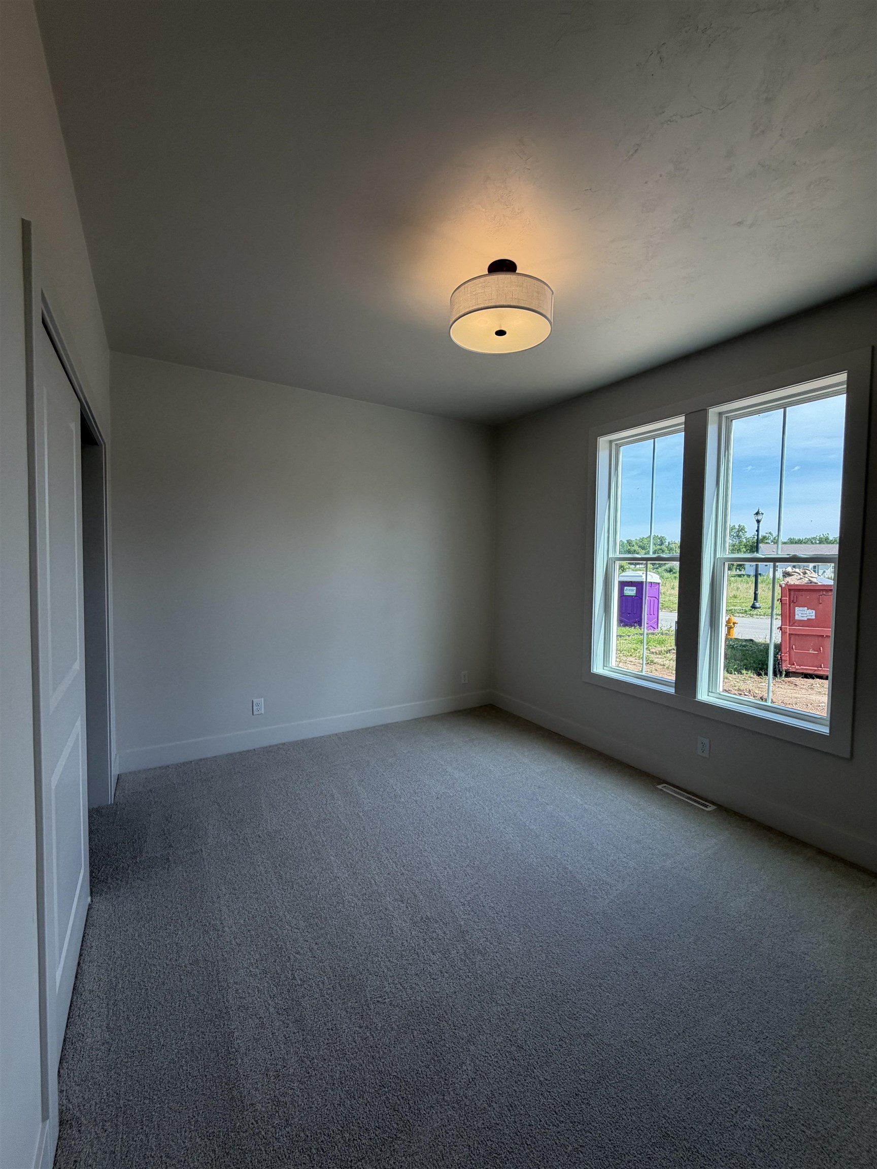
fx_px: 473
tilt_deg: -2.4
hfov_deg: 85.7
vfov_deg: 102.1
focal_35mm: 14
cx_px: 438
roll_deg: -1.2
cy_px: 584
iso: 50
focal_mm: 2.22
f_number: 2.2
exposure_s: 1/204
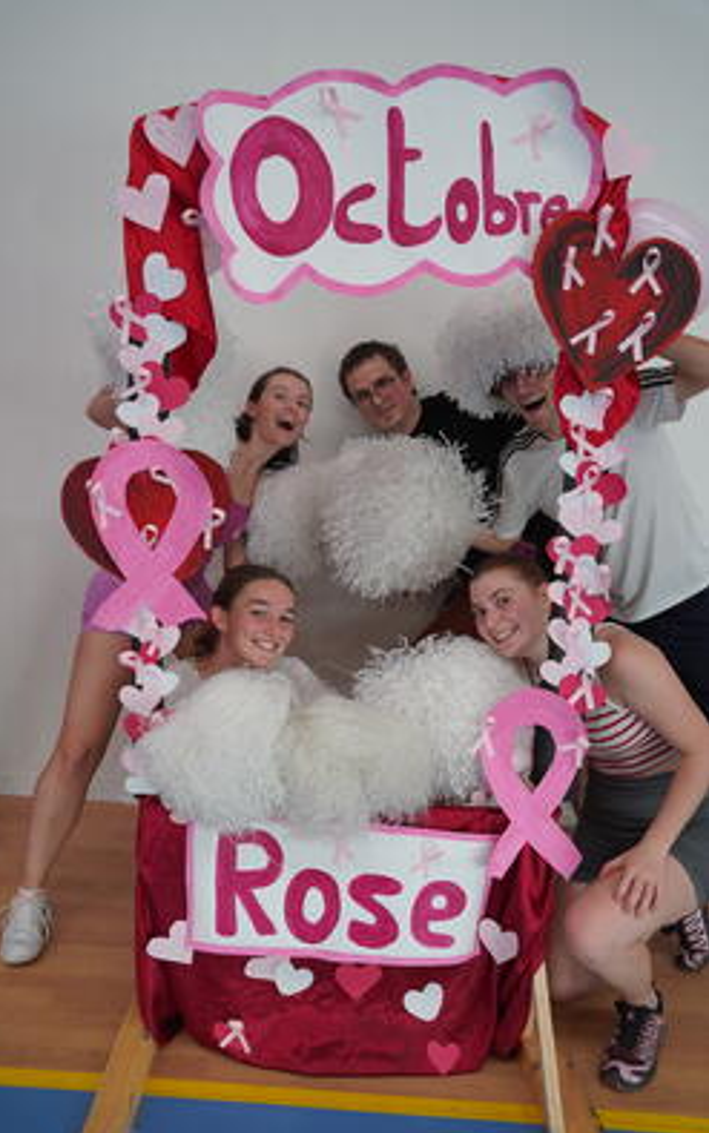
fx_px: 999
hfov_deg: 39.1
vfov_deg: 59.2
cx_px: 329
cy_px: 565
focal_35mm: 32
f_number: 4
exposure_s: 1/160
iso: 500
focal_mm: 31.3
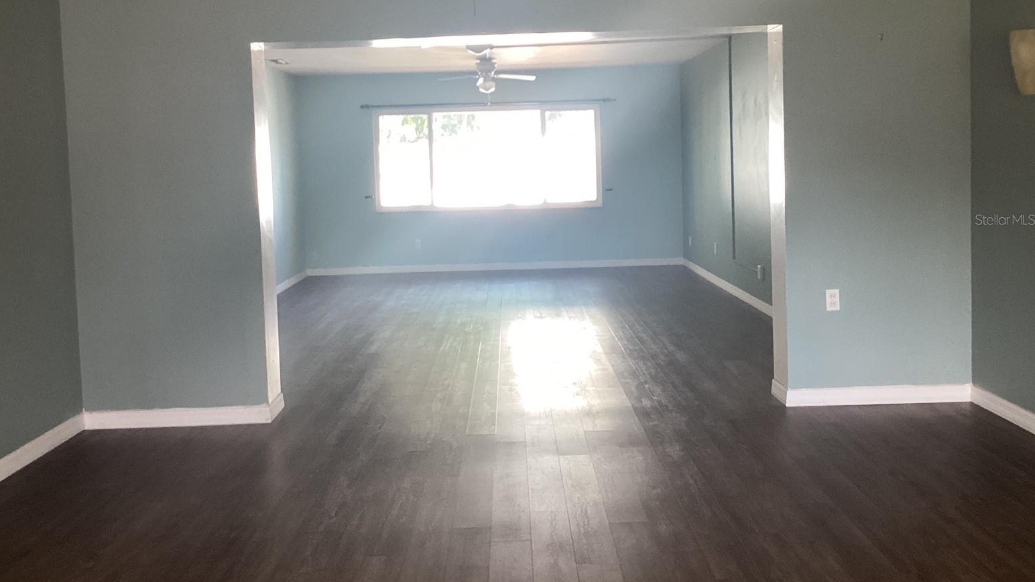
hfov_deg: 56.6
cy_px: 219
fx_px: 960
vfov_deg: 33.5
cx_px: 502
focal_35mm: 35
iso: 100
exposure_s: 1/60
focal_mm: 3.3
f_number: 2.4
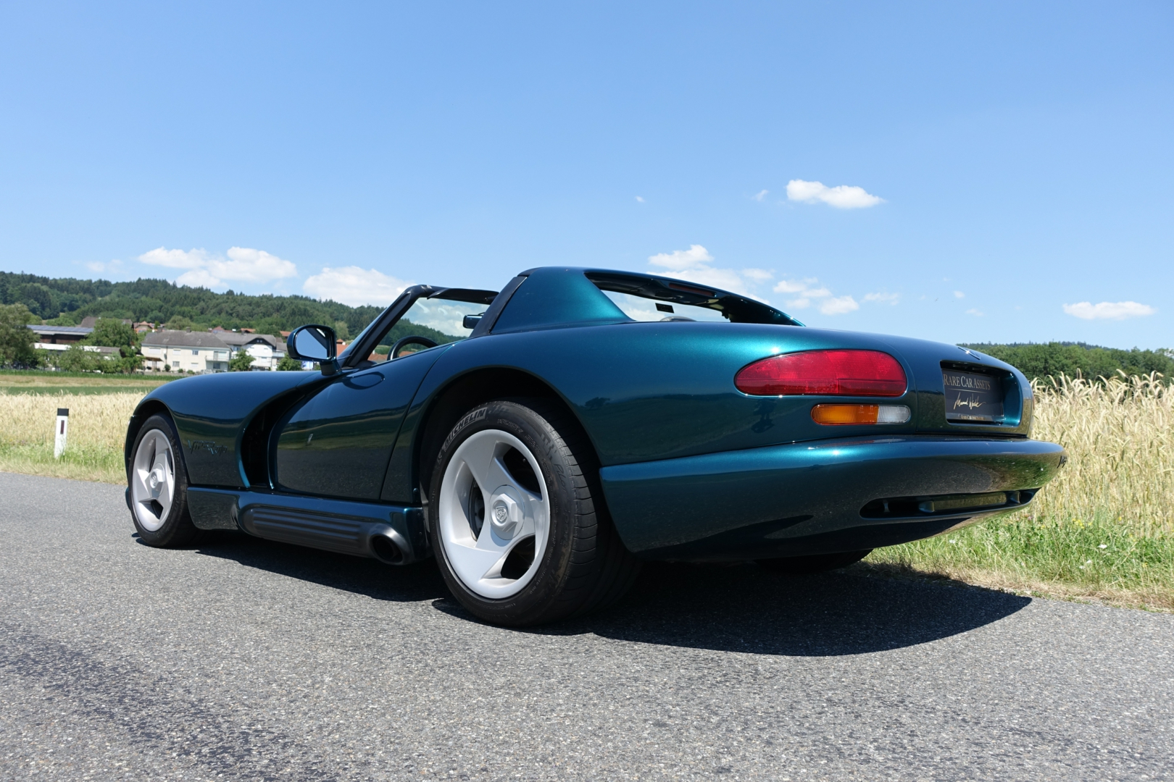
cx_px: 587
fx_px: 946
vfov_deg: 45.0
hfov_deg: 63.7
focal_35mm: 29
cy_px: 391
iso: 125
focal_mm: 10.7
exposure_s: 1/800
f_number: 4
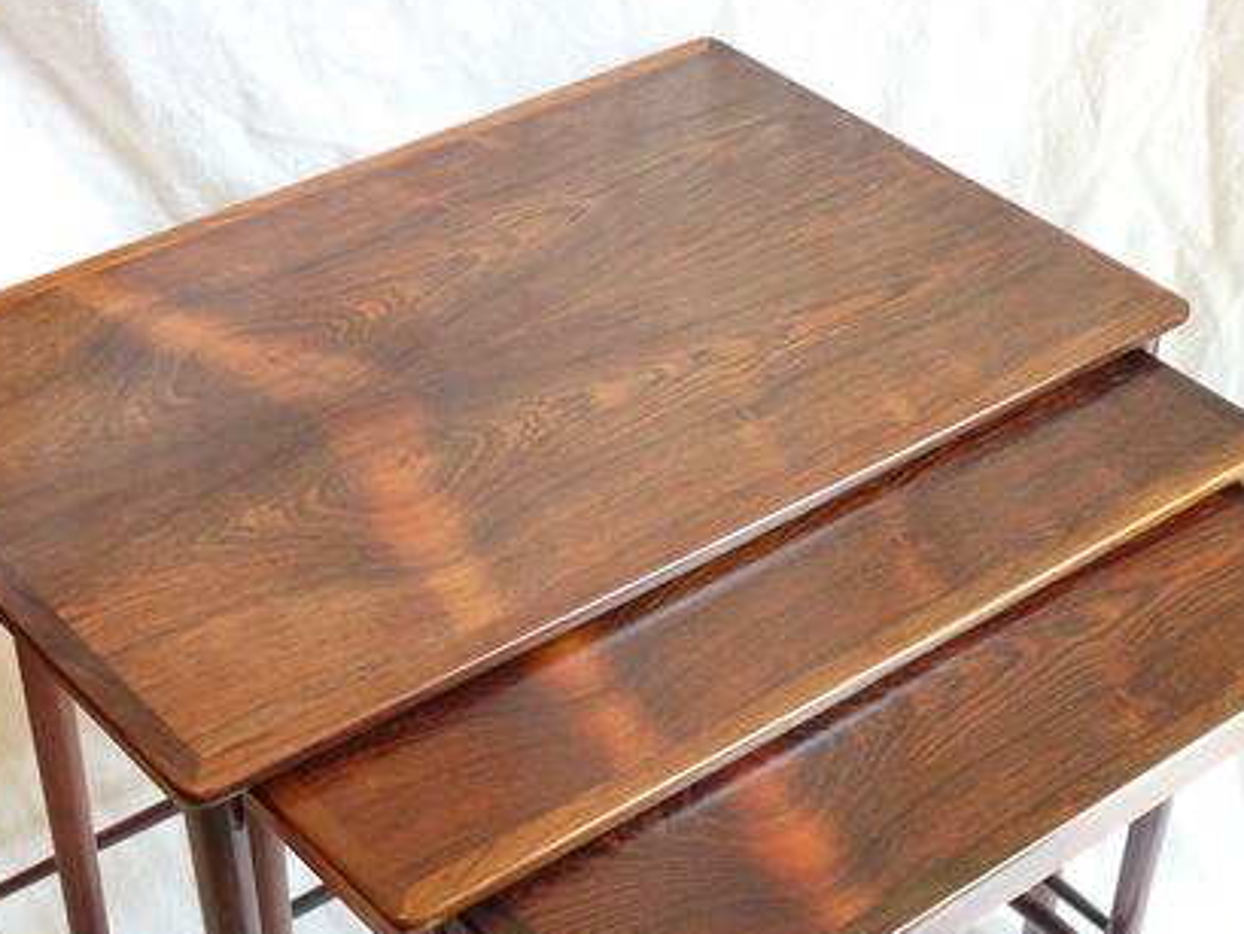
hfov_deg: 29.4
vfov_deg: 22.1
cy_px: 666
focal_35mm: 66
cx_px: 627
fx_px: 2373
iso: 400
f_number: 3.7
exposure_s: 1/15
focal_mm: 7.3
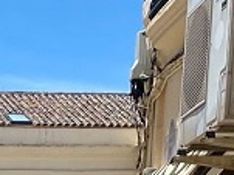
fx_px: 1398
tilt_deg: -12.7
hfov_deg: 8.9
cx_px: -262
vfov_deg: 6.2
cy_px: 644
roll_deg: -0.4
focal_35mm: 207
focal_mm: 4.25
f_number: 1.8
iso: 32
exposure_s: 1/3205
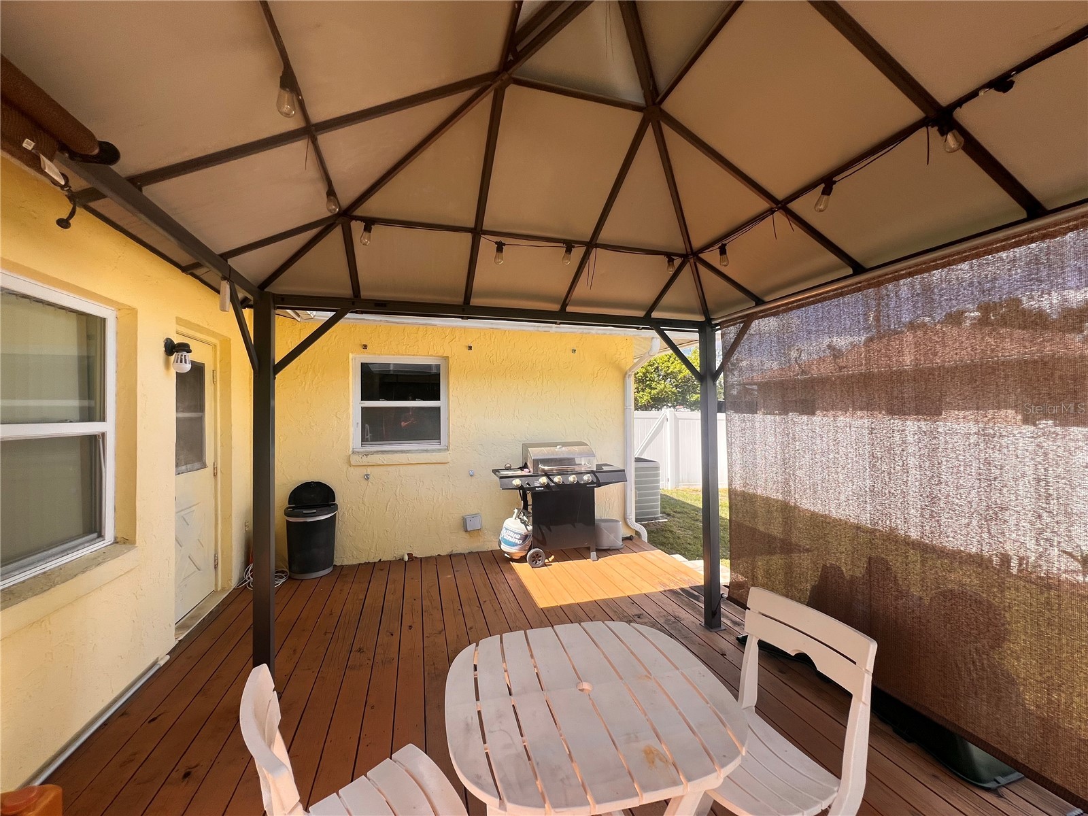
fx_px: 409
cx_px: 544
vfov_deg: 89.9
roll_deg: +0.9
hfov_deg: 106.2
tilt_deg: +1.2
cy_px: 408
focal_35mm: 13
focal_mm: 1.57
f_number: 1.8
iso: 32
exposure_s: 1/582
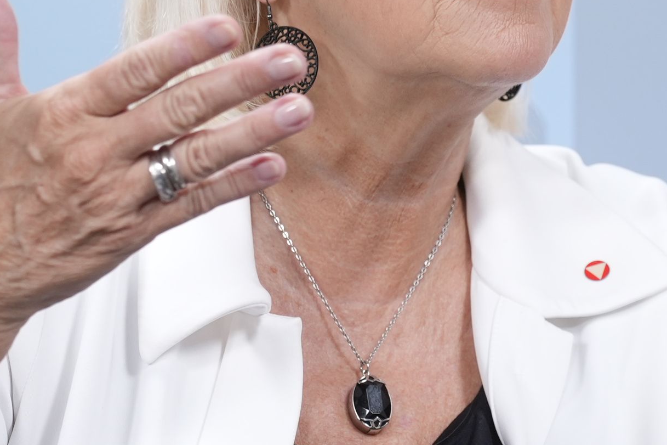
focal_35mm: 424
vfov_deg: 3.2
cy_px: 182
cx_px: 477
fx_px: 7854
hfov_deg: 4.9
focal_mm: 129
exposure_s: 1/200
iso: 800
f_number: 4.5
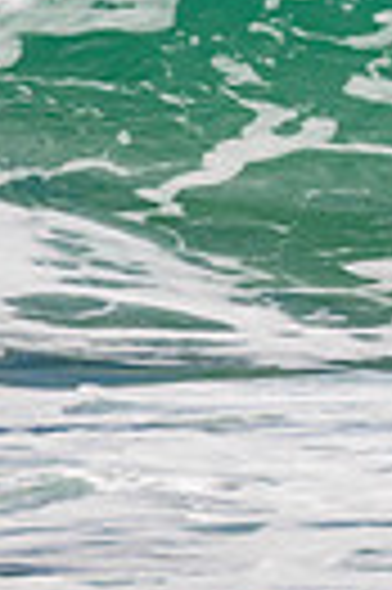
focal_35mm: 3545
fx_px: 58051
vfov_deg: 0.6
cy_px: -128
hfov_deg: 0.4
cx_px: 1086
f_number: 11
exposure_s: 1/2000
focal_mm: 800
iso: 900
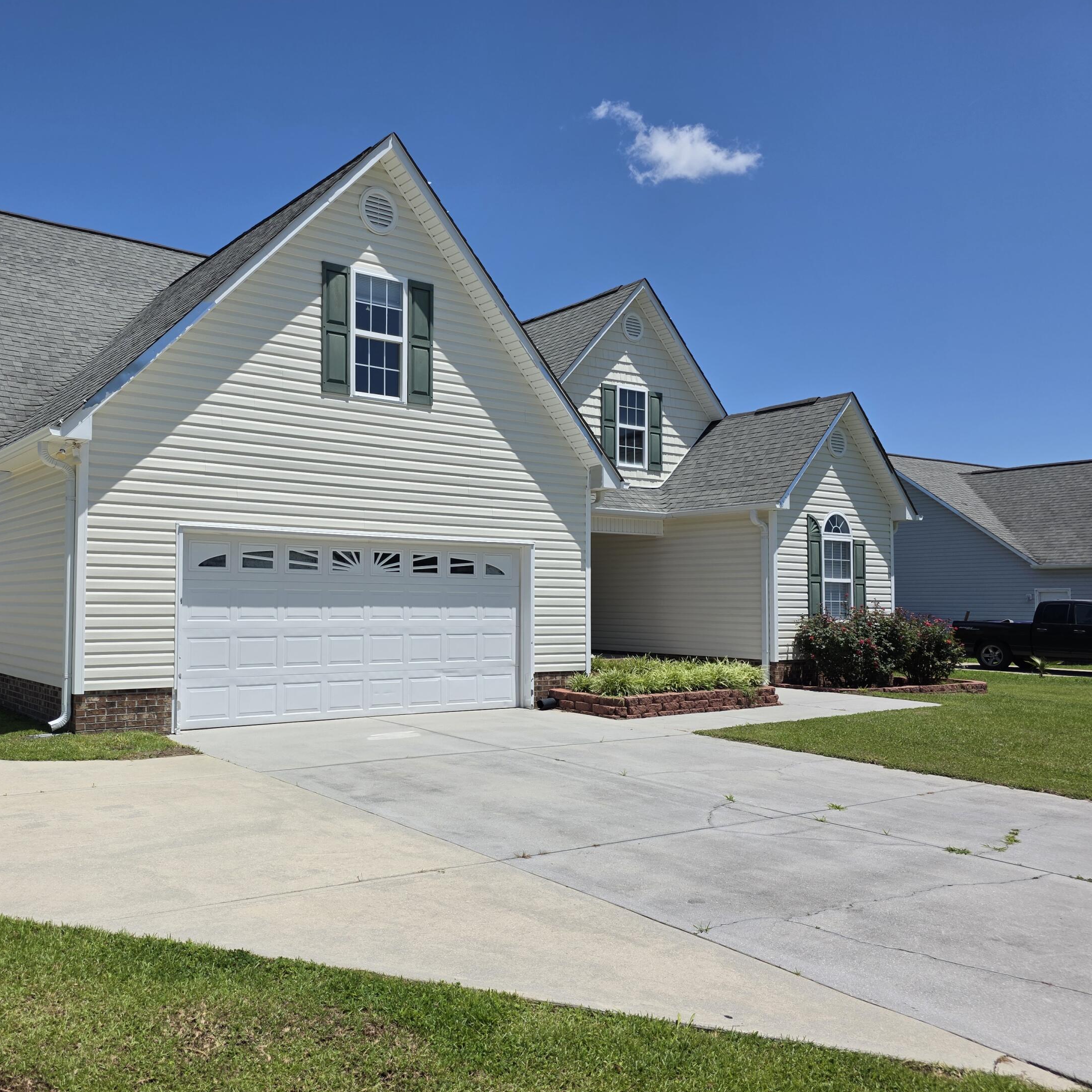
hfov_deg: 56.2
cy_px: 559
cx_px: 373
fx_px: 999
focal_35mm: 28
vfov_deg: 57.3
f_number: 1.7
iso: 64
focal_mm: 6.3
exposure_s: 1/7944
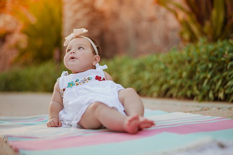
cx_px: 116
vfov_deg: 23.4
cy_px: 78
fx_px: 375
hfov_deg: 34.5
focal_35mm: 58
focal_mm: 58
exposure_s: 1/640
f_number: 1.4
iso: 125
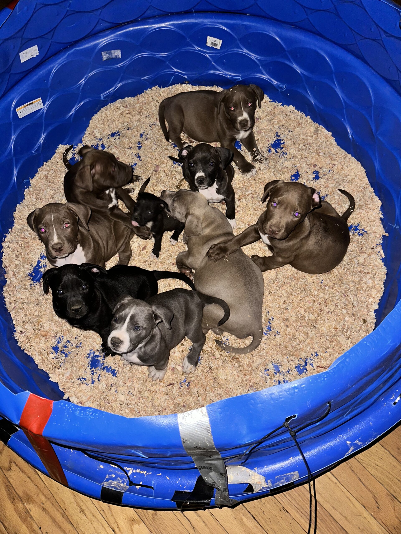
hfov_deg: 56.8
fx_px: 371
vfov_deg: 71.6
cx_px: 200
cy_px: 267
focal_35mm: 24
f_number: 1.78
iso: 64
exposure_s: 1/4
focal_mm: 6.86
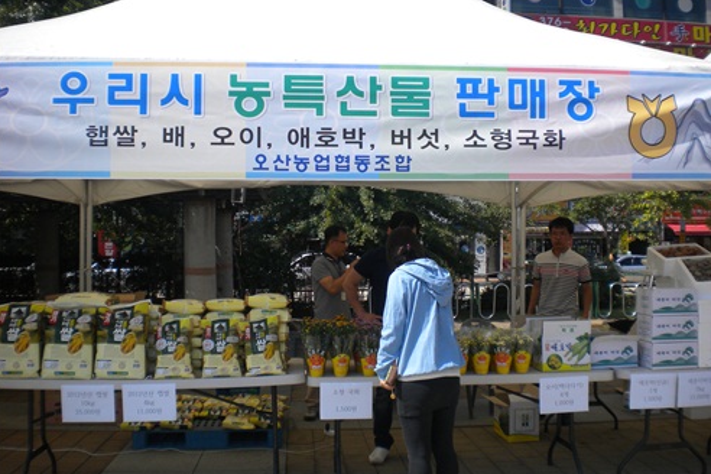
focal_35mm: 37
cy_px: 246
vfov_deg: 35.9
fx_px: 731
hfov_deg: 51.9
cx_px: 356
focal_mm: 6.3
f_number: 4.6
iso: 80
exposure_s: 1/661
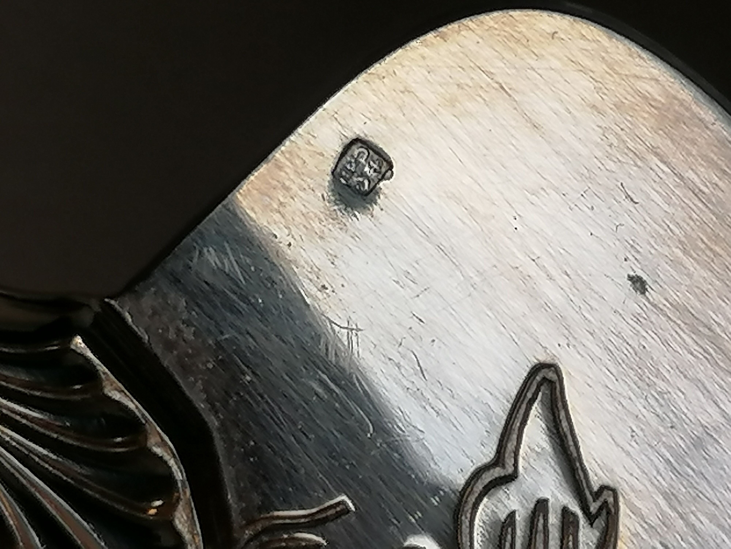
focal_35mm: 161
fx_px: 3400
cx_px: 366
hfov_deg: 12.3
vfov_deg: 9.2
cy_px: 274
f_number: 1.8
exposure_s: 1/142
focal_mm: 4.75
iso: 50
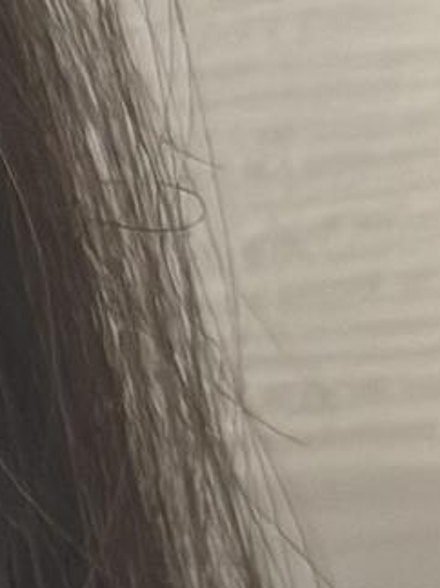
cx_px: -347
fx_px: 4036
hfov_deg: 6.1
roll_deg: +4.1
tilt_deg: -3.6
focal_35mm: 238
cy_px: 772
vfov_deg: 8.2
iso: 500
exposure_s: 1/40
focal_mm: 6.86
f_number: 1.78
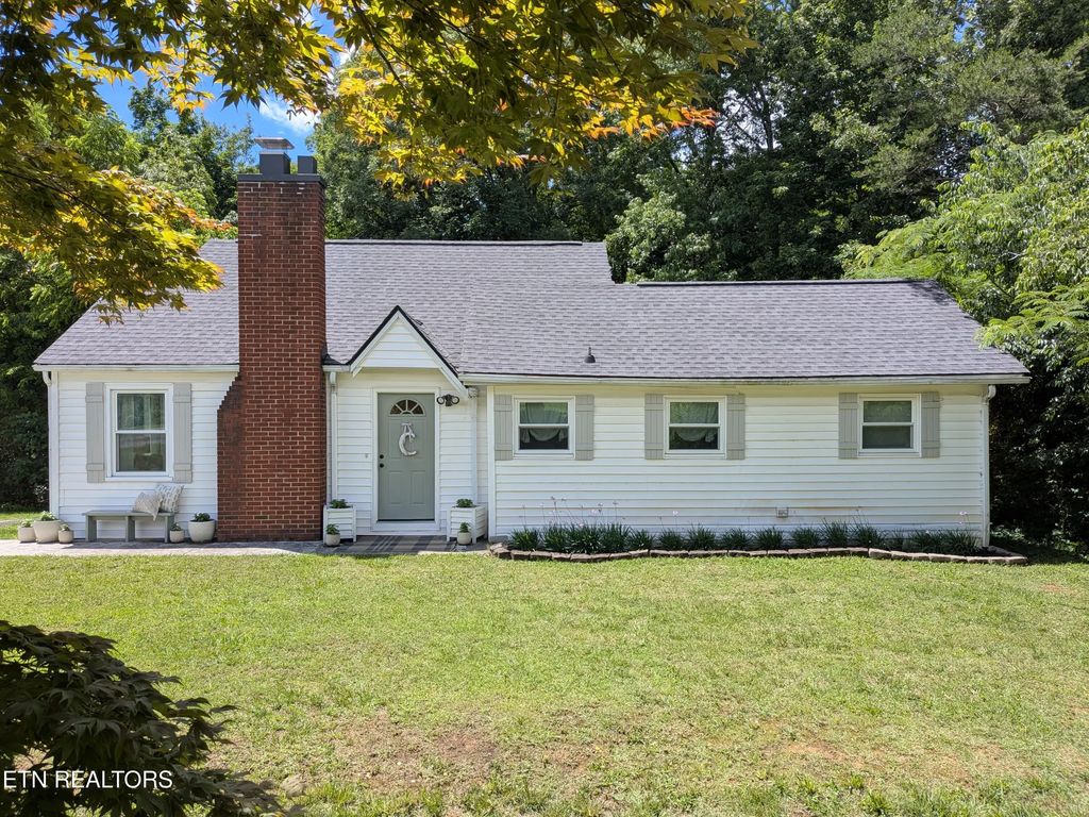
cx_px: 544
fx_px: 755
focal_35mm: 24
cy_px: 408
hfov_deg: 71.6
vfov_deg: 56.8
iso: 26
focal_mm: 4.53
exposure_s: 1/841
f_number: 1.7
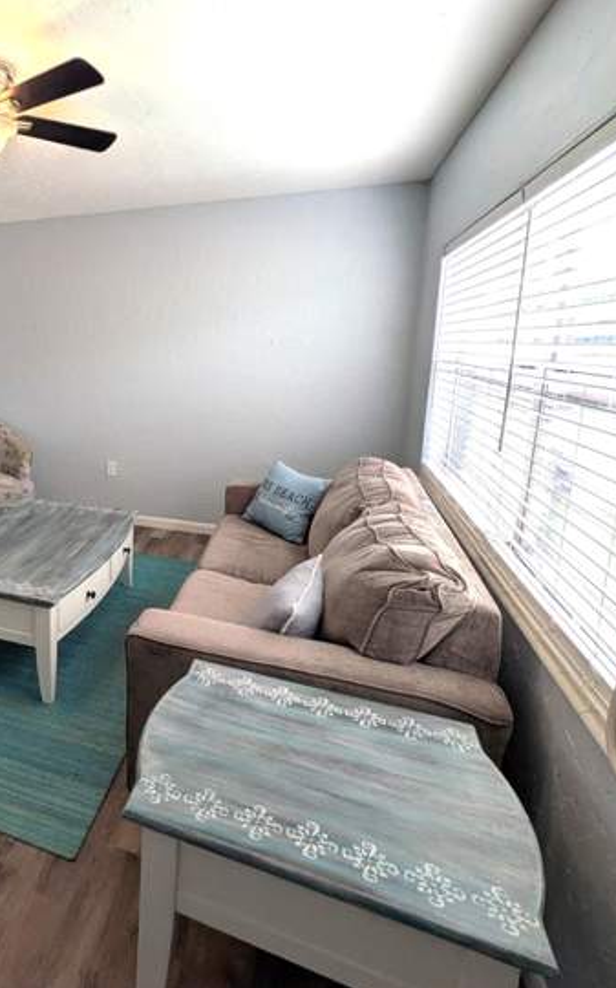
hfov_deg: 48.6
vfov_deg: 79.4
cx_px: 51
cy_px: 445
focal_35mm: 22
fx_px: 592
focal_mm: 1.83
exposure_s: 1/231
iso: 49
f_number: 2.2
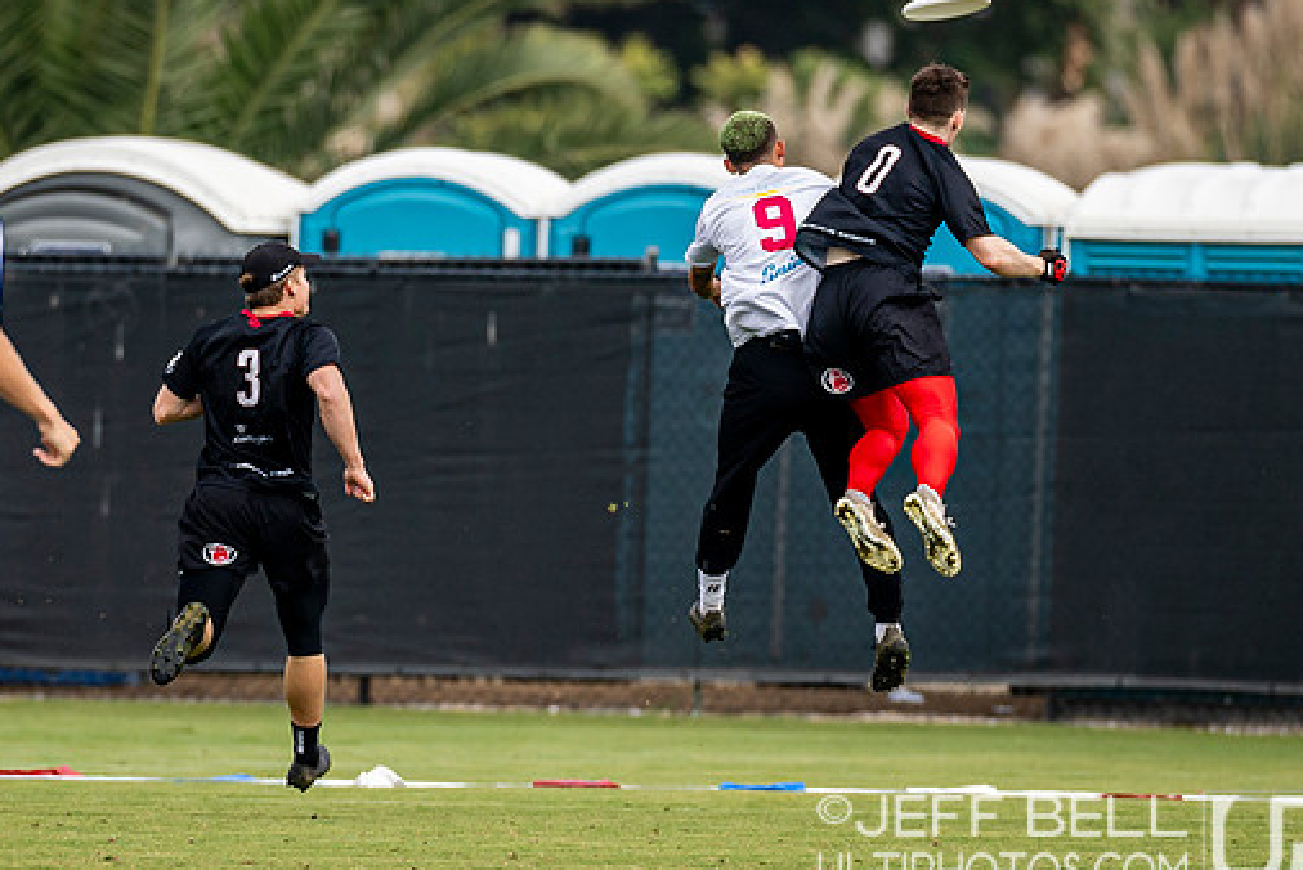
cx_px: 505
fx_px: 27124
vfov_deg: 1.8
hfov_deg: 2.8
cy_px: 457
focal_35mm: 749
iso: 140
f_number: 2.8
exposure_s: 1/1250
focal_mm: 270
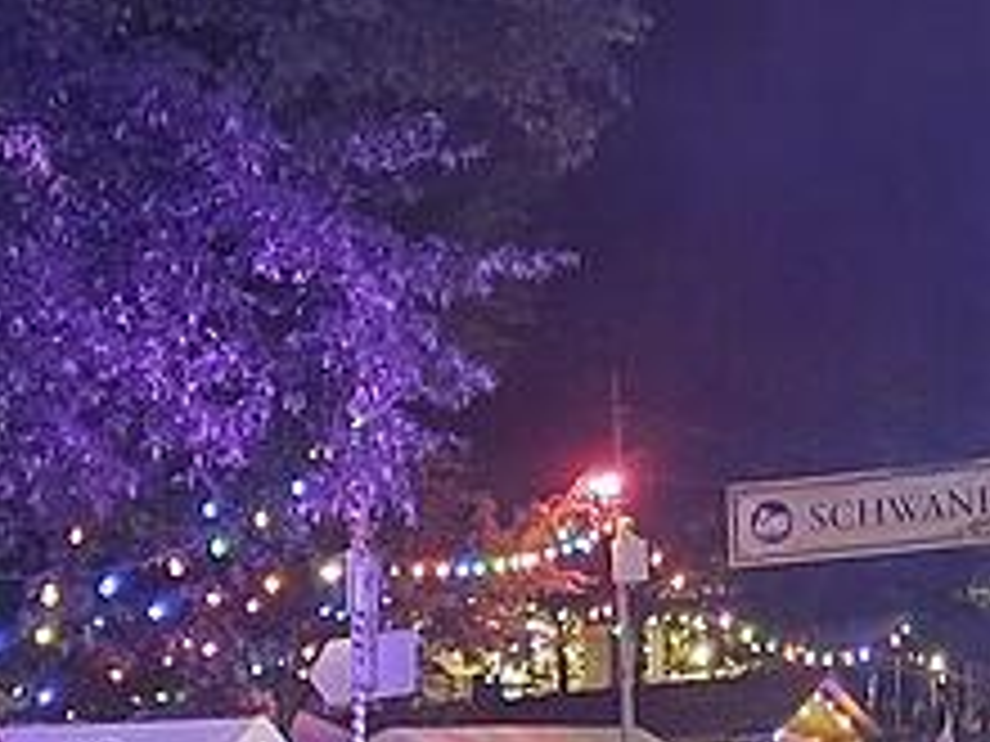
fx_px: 2603
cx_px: 999
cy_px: 49
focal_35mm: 91
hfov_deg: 20.8
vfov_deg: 16.0
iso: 2416
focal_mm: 4.71
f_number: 1.7
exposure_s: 1/20
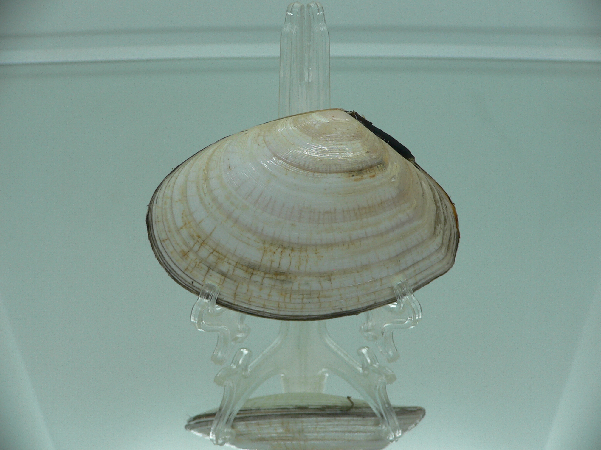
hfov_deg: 52.6
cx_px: 300
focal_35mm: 35
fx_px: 608
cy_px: 225
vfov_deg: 40.7
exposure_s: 1/60
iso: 80
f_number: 2.8
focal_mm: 4.6
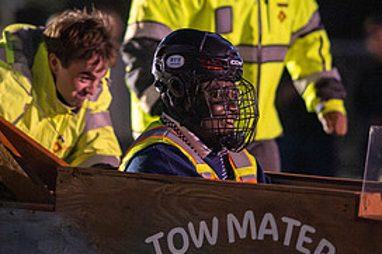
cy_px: 69
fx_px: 2375
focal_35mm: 224
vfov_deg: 6.1
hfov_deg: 9.2
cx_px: 170
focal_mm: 105
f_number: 1.4
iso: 8000
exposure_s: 1/320
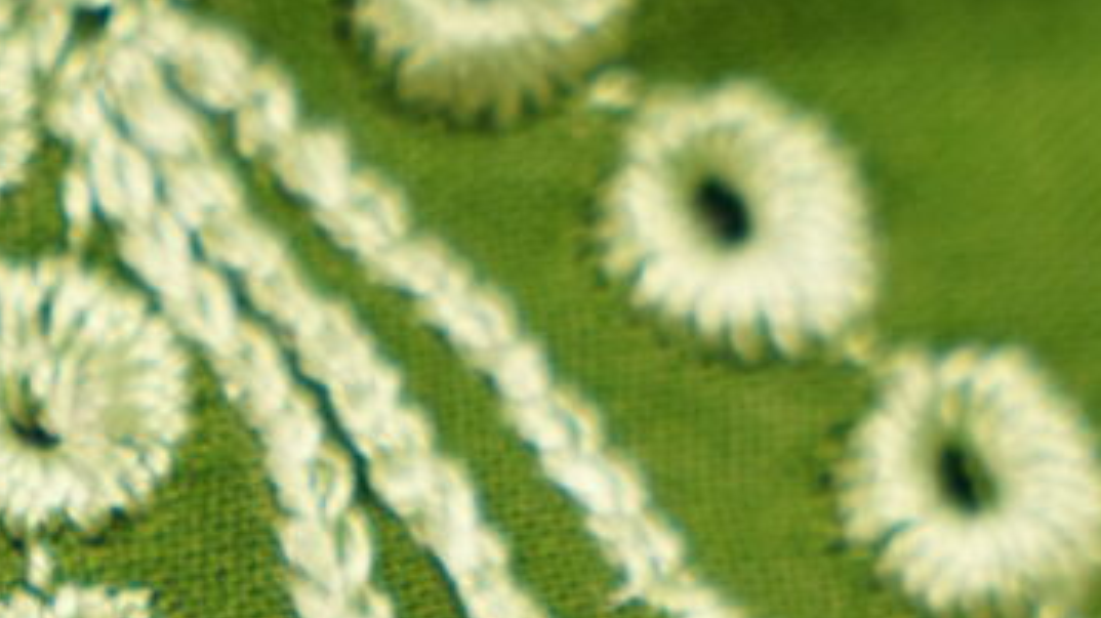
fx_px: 14671
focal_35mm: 503
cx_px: -764
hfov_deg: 4.3
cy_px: 1909
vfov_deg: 2.4
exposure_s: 1/50
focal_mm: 67.1
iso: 640
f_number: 5
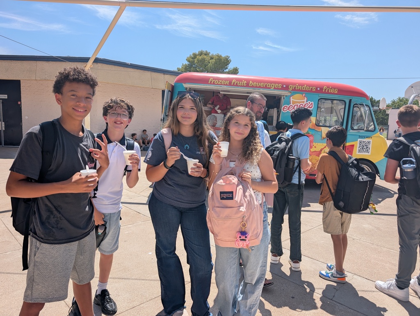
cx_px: 210
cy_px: 158
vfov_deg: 56.9
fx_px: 292
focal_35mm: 24
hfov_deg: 71.5
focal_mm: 6.9
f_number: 1.68
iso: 22
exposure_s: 1/1134
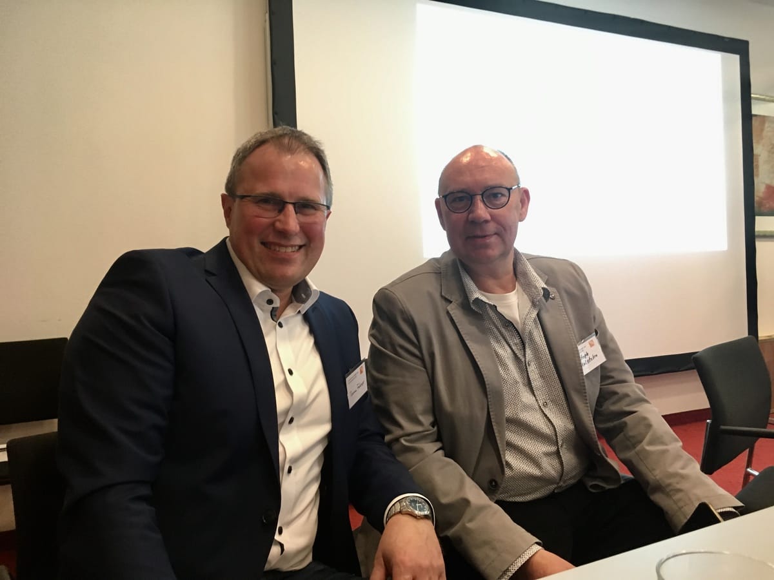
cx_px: 387
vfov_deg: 48.2
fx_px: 648
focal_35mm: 29
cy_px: 290
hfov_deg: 61.7
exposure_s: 1/33
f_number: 2.2
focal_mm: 4.15
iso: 200
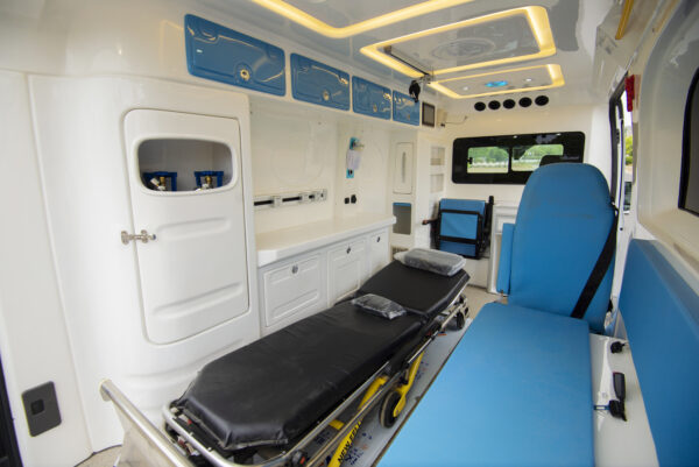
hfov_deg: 96.7
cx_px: 350
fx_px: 311
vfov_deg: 73.8
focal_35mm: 16
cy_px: 234
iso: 100
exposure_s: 1/320
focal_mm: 16
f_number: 5
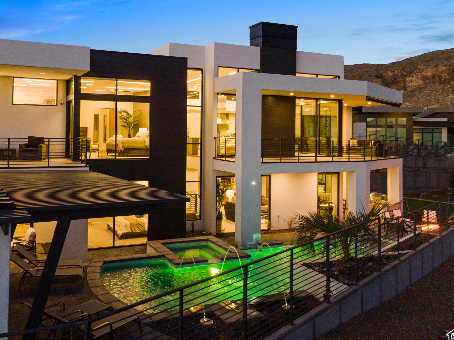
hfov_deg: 57.7
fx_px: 407
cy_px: 129
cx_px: 174
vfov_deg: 45.1
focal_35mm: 31
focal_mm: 4.5
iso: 230
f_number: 2.8
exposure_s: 1/13
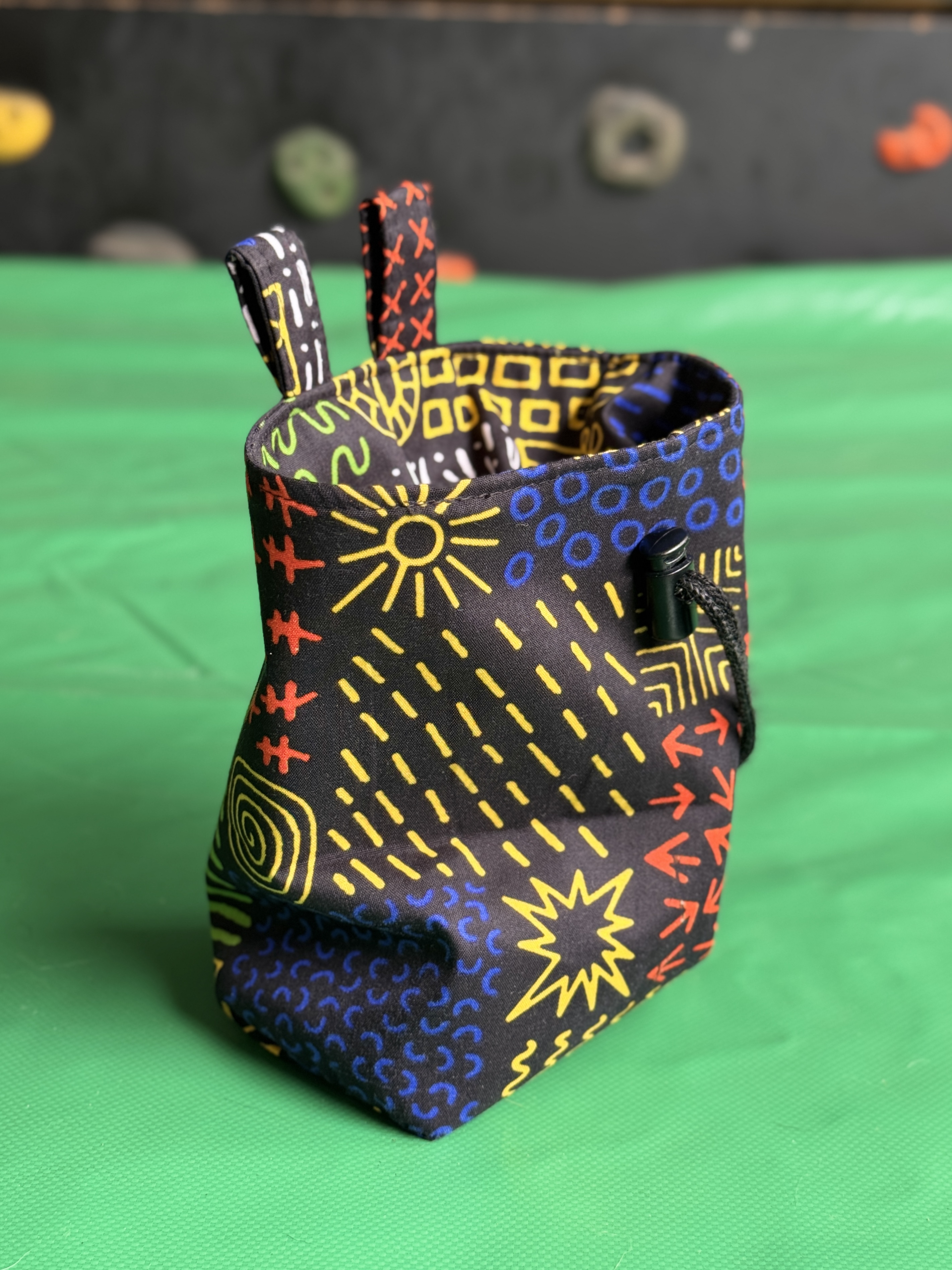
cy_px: 635
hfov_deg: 30.3
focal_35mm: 48
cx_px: 476
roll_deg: -0.4
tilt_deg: -18.0
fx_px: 1760
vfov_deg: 39.7
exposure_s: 1/89
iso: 100
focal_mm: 6.76
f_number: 1.78
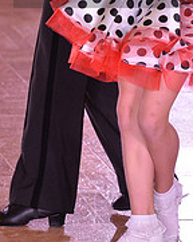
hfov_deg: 3.4
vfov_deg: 4.3
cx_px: 199
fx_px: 3234
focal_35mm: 453
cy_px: -36
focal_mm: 150
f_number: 6.3
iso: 2000
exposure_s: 1/250
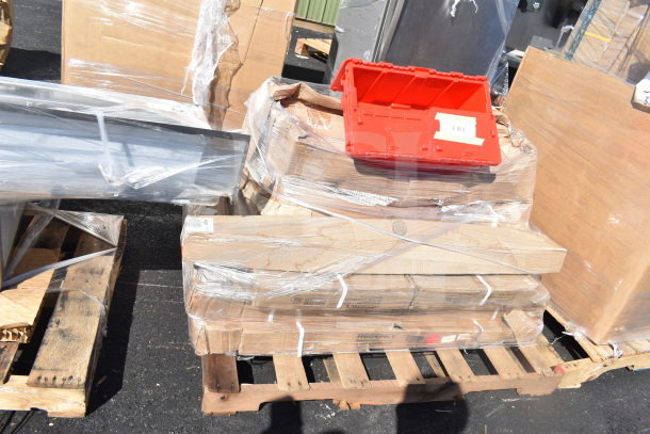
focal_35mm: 27
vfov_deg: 48.0
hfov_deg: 67.4
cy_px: 217
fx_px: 488
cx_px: 325
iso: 200
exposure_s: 1/320
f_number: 9
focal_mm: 18
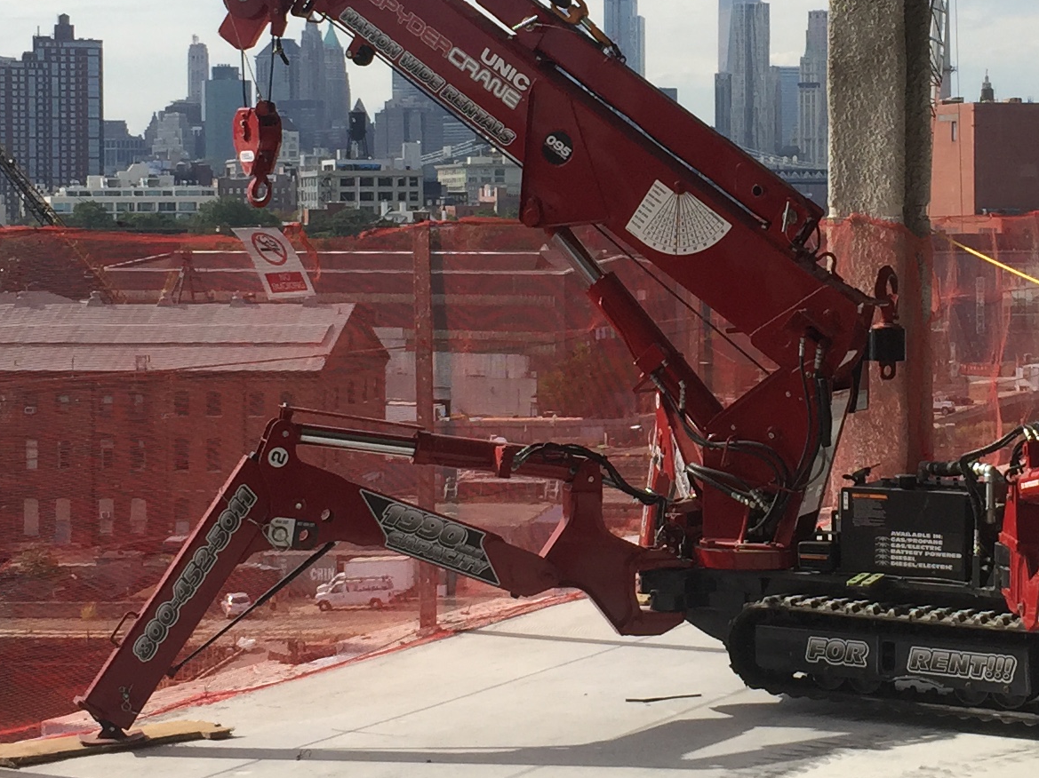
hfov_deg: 23.9
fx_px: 2430
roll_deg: +0.2
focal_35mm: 81
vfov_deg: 18.1
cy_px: 221
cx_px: 787
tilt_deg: -0.2
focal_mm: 4.15
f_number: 2.2
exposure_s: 1/2083
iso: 32
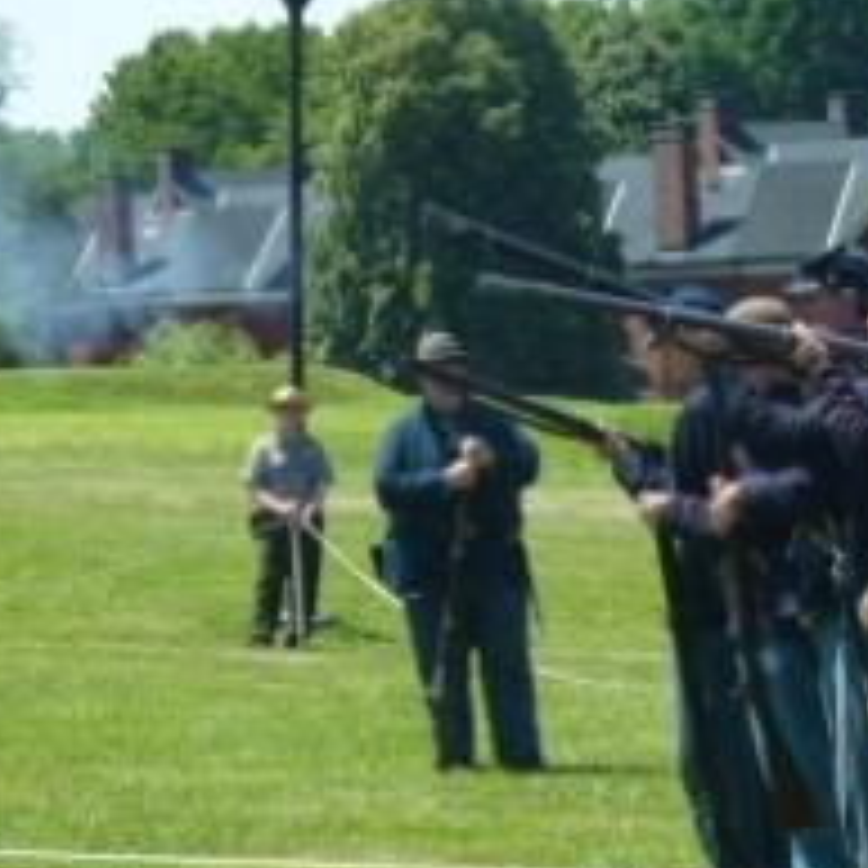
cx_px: 864
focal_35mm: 228
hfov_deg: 7.6
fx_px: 6468
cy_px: 360
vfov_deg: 7.7
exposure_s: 1/320
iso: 80
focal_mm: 18.2
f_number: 4.4
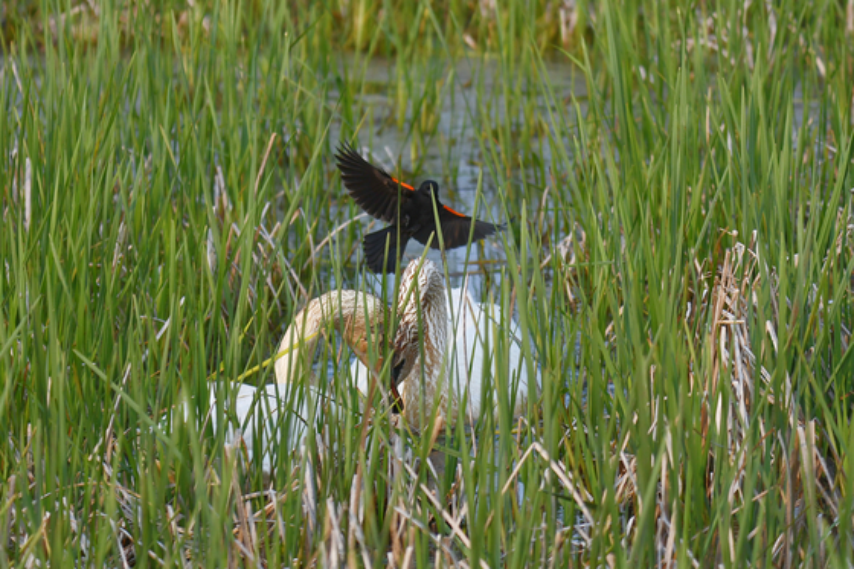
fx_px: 6047
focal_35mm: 255
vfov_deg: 5.4
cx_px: 427
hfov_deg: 8.1
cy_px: 284
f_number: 5
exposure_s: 1/1600
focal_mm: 170
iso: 450
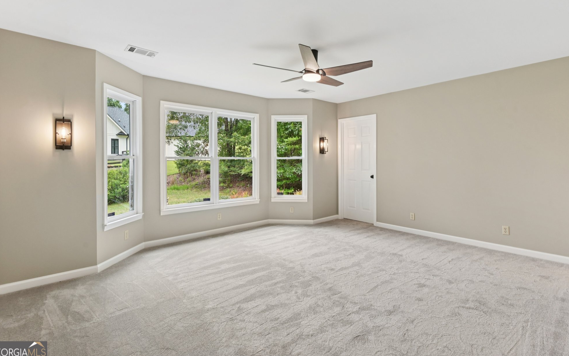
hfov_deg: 94.4
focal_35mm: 17
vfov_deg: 67.9
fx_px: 264
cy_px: 163
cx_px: 285
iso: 200
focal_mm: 16
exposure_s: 1/40
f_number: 8
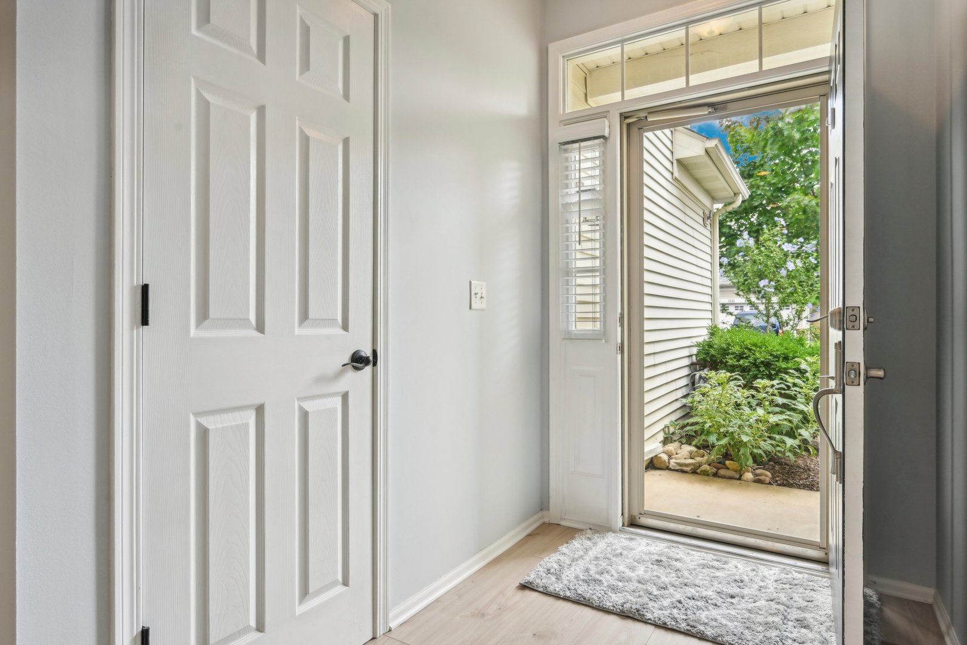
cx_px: 484
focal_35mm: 20
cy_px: 322
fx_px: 524
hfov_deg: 85.4
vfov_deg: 63.2
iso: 800
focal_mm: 19.5
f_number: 8
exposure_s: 1/100
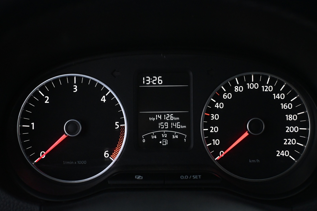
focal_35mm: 51
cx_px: 158
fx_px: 449
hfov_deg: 38.9
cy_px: 106
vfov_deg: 26.5
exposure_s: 1/60
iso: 5000
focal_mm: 34
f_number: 5
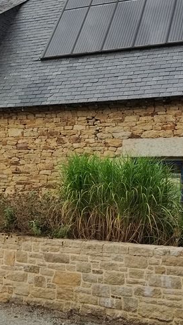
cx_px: 84
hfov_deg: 20.8
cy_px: 132
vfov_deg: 35.9
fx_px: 500
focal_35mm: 58
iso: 100
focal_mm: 4.75
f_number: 1.8
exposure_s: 1/871
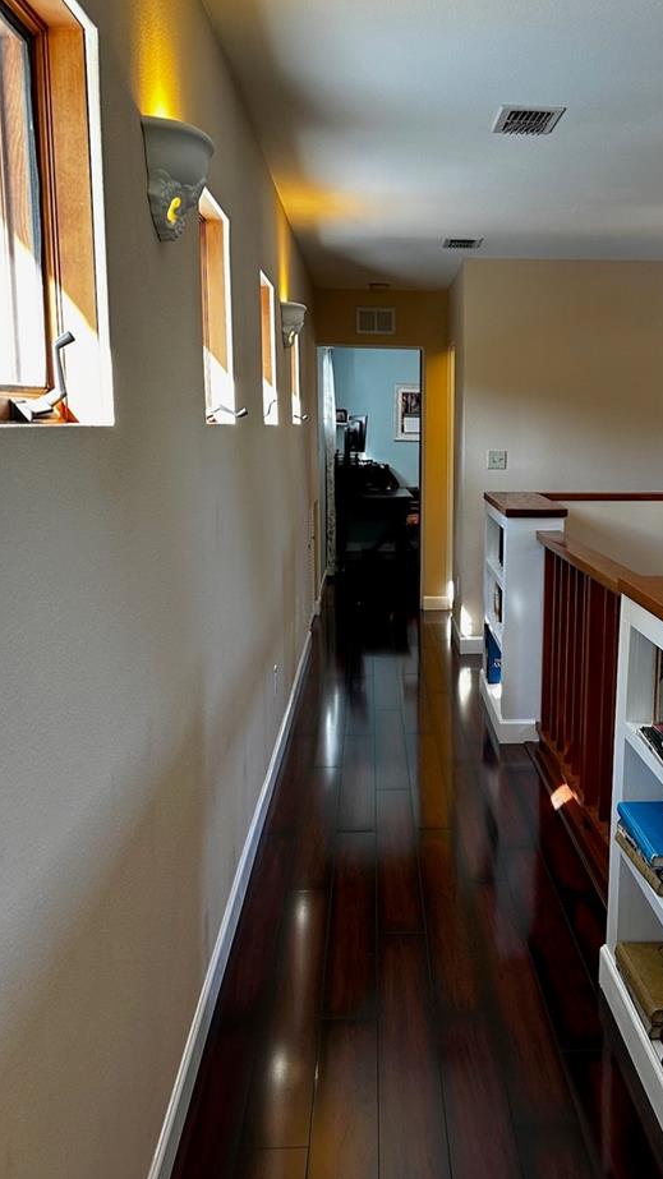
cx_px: 470
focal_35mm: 34
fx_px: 1063
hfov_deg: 34.1
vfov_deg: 58.0
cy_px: 602
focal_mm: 6.86
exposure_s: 1/120
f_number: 1.78
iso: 160
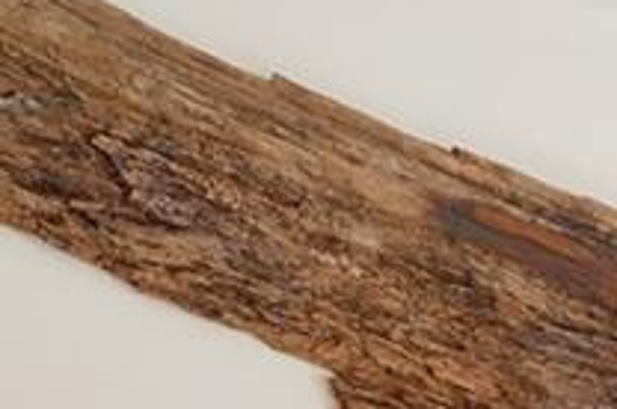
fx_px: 2242
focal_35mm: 131
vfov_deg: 8.1
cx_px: 1424
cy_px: 1423
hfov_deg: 12.6
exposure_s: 1/4
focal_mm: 17
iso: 100
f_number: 8
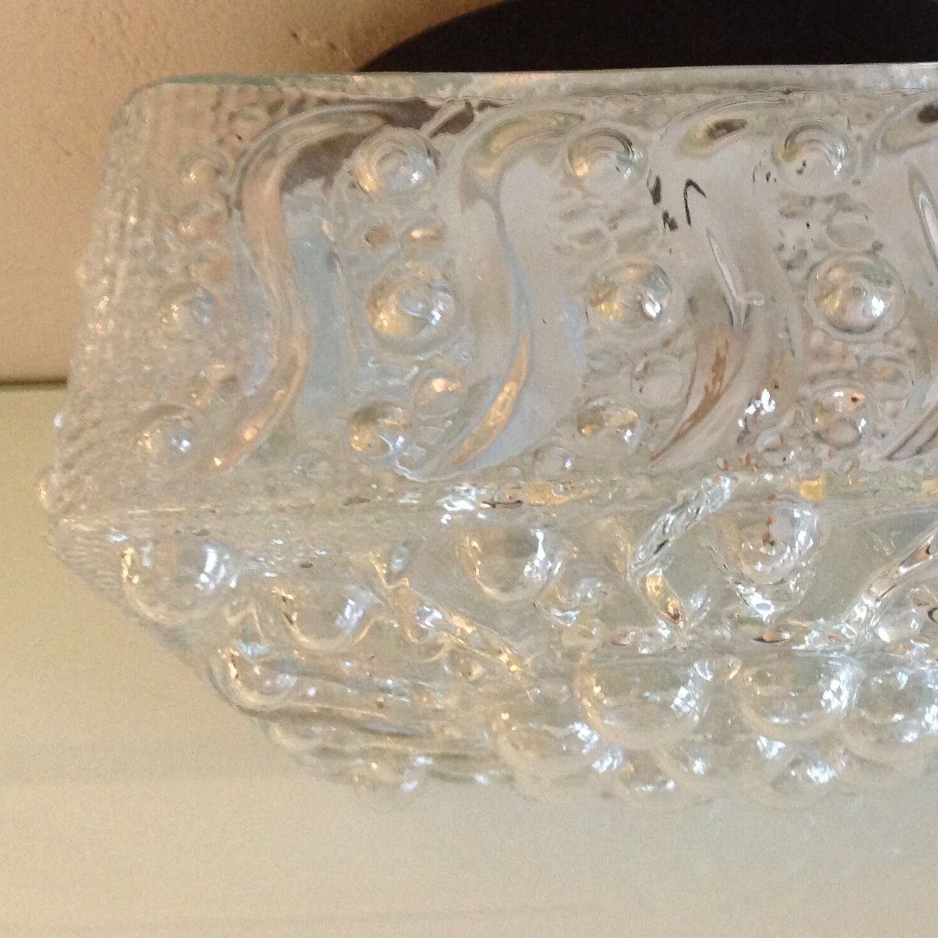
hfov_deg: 31.0
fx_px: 1655
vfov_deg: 31.5
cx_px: 731
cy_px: 345
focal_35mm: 54
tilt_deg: -65.3
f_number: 2.4
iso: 320
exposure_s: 1/17
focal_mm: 4.28
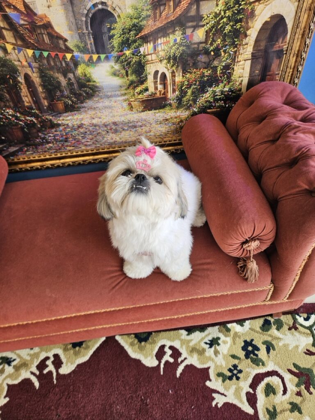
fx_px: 279
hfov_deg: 58.9
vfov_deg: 73.9
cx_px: 158
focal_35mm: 23
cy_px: 210
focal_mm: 5.4
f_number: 1.8
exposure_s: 1/149
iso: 100
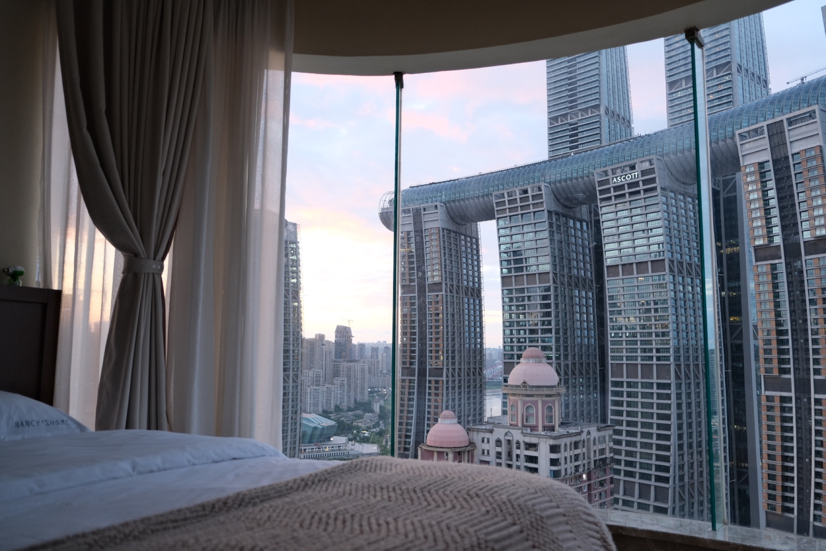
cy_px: 276
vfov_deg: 47.9
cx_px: 413
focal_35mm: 27
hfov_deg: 67.4
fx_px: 619
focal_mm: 18
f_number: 2.8
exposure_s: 1/60
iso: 320
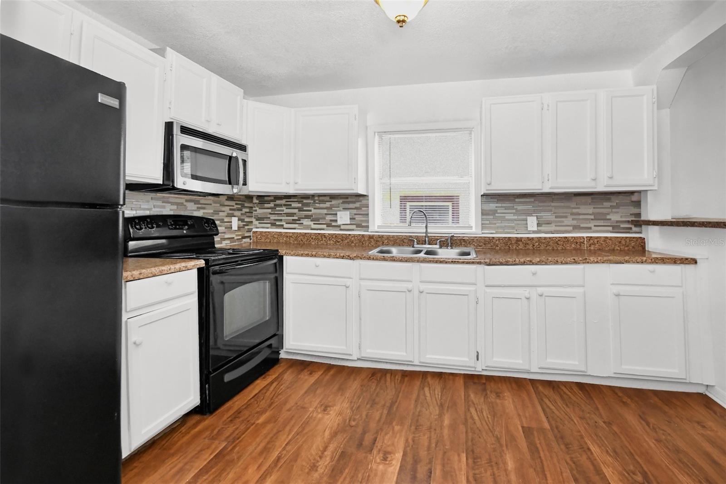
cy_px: 242
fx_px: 302
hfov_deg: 100.4
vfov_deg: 77.3
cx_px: 363
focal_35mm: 15
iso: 640
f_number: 9
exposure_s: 1/60
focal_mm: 10
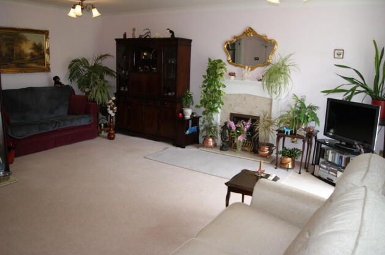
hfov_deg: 65.5
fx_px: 299
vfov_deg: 46.3
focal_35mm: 28
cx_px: 196
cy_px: 126
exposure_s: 1/80
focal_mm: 18
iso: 400
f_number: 5.6
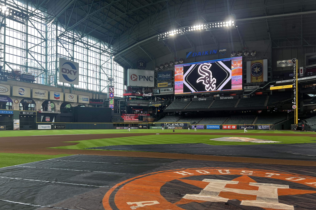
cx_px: 169
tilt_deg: +0.4
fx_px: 255
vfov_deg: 44.8
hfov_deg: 63.6
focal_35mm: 29
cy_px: 123
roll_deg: +0.3
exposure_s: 1/219
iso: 40
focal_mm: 5.7
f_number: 1.5
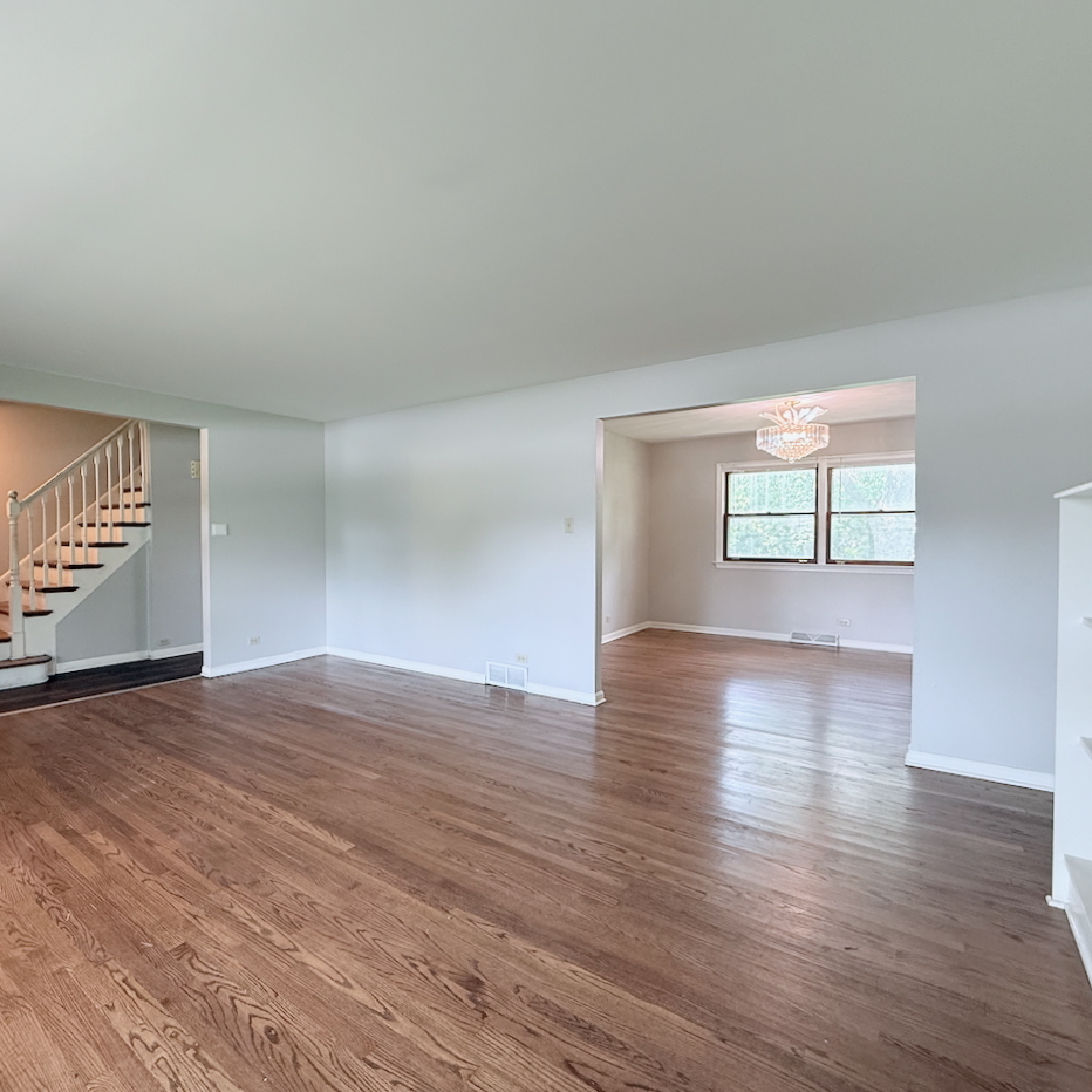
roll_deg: +1.0
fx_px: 607
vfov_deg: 84.0
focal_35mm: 17
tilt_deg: -0.7
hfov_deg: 82.8
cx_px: 430
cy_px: 548
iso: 200
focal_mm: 2.22
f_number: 2.2
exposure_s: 1/60
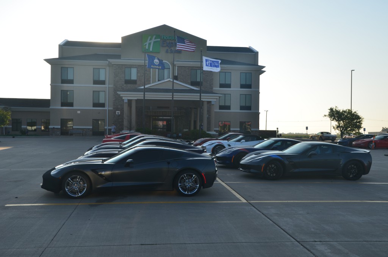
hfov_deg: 49.6
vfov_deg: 34.1
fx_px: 419
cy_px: 128
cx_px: 194
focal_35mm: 39
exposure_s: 1/125
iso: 125
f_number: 11
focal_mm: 26
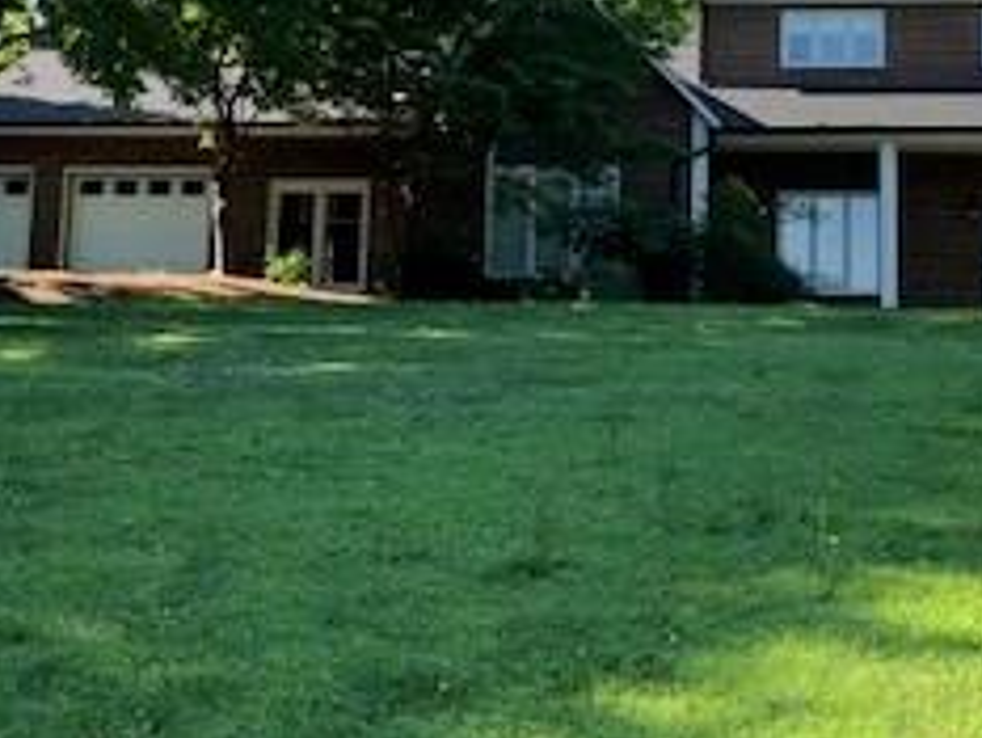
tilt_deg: +11.4
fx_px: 2185
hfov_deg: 25.2
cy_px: 118
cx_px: 670
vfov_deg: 18.9
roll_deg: -1.5
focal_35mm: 77
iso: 20
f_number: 1.8
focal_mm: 3.99
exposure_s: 1/716
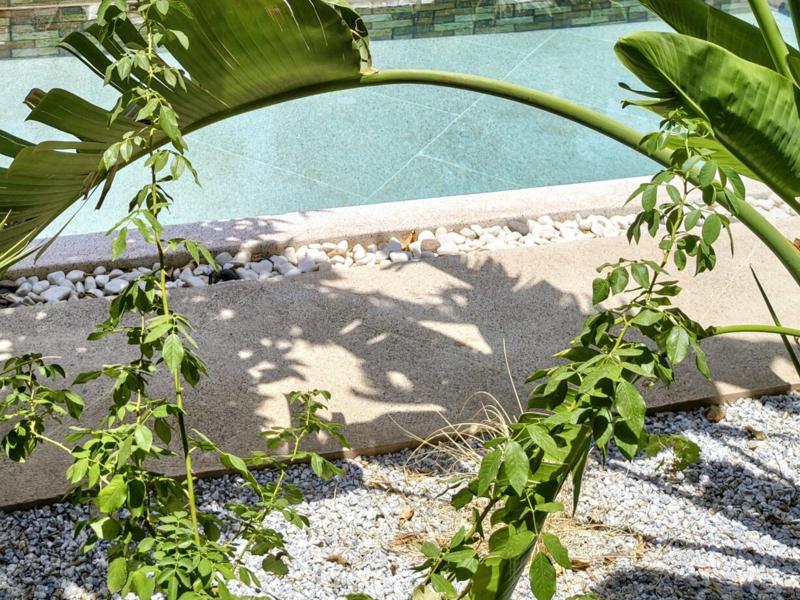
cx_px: 251
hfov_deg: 37.7
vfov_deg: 27.4
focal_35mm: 50
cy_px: -3
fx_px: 1156
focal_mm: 5.56
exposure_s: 1/822
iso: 100
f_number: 1.8
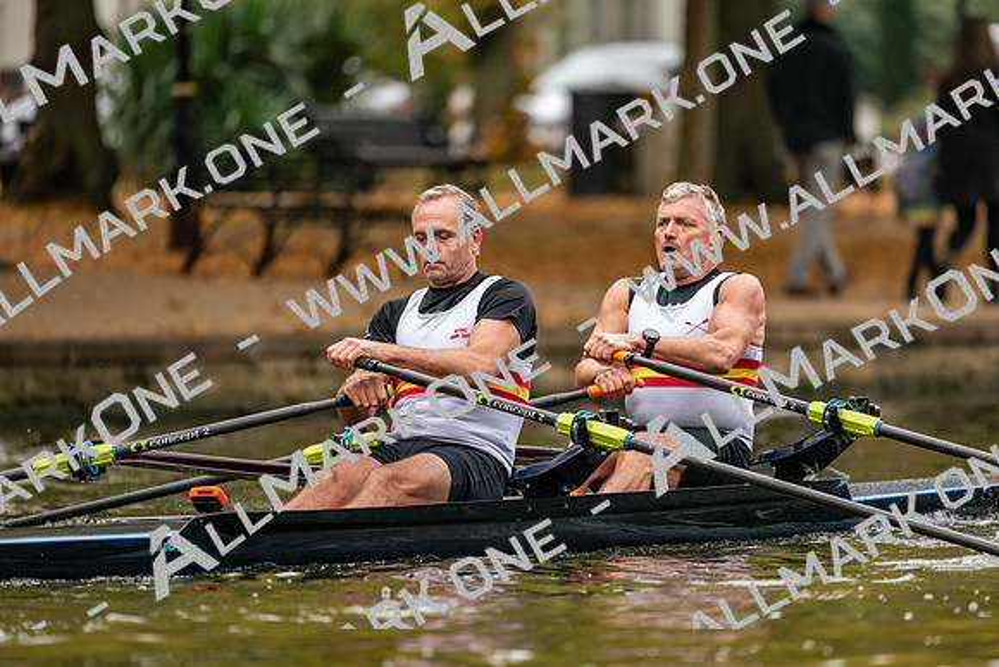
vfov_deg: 3.4
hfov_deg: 5.2
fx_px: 11102
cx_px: 500
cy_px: 334
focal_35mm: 400
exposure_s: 1/2500
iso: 2800
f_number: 4.5
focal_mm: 400
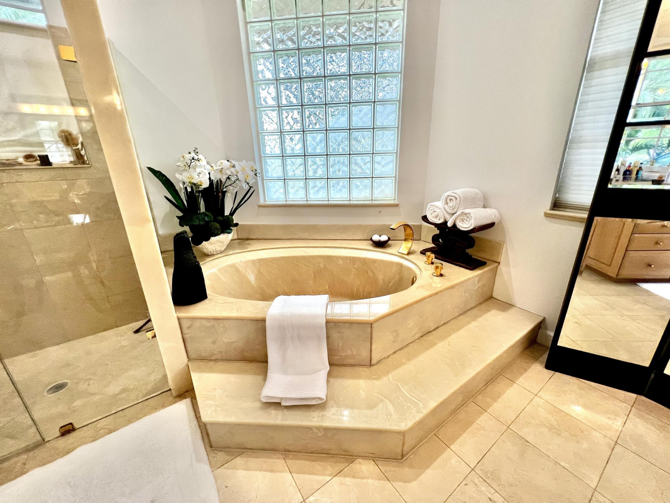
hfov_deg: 106.2
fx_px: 252
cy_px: 252
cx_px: 335
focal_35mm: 13
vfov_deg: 89.9
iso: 100
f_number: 1.8
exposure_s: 1/120
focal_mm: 1.57
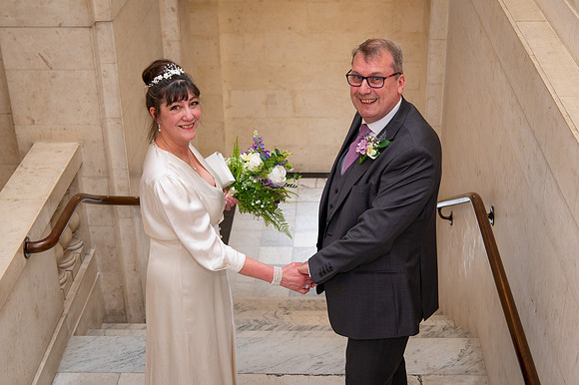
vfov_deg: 24.2
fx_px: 899
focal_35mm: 56
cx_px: 293
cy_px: 222
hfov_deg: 35.7
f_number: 5.6
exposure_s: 1/60
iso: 400
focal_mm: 48
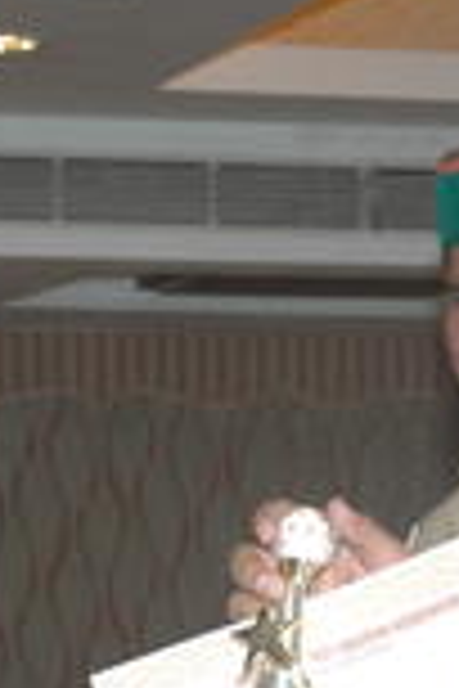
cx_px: 130
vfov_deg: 10.3
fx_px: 3825
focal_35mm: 200
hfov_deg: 6.9
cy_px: 551
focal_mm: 34
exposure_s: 1/60
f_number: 4.2
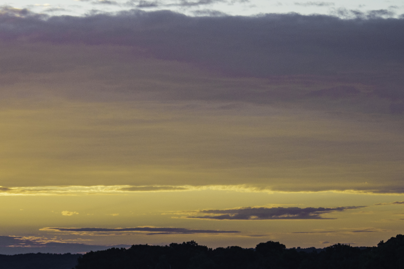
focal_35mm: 196
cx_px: 70
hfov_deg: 10.5
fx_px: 2197
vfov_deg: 7.0
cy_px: 227
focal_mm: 70
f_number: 4
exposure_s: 1/500
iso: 220
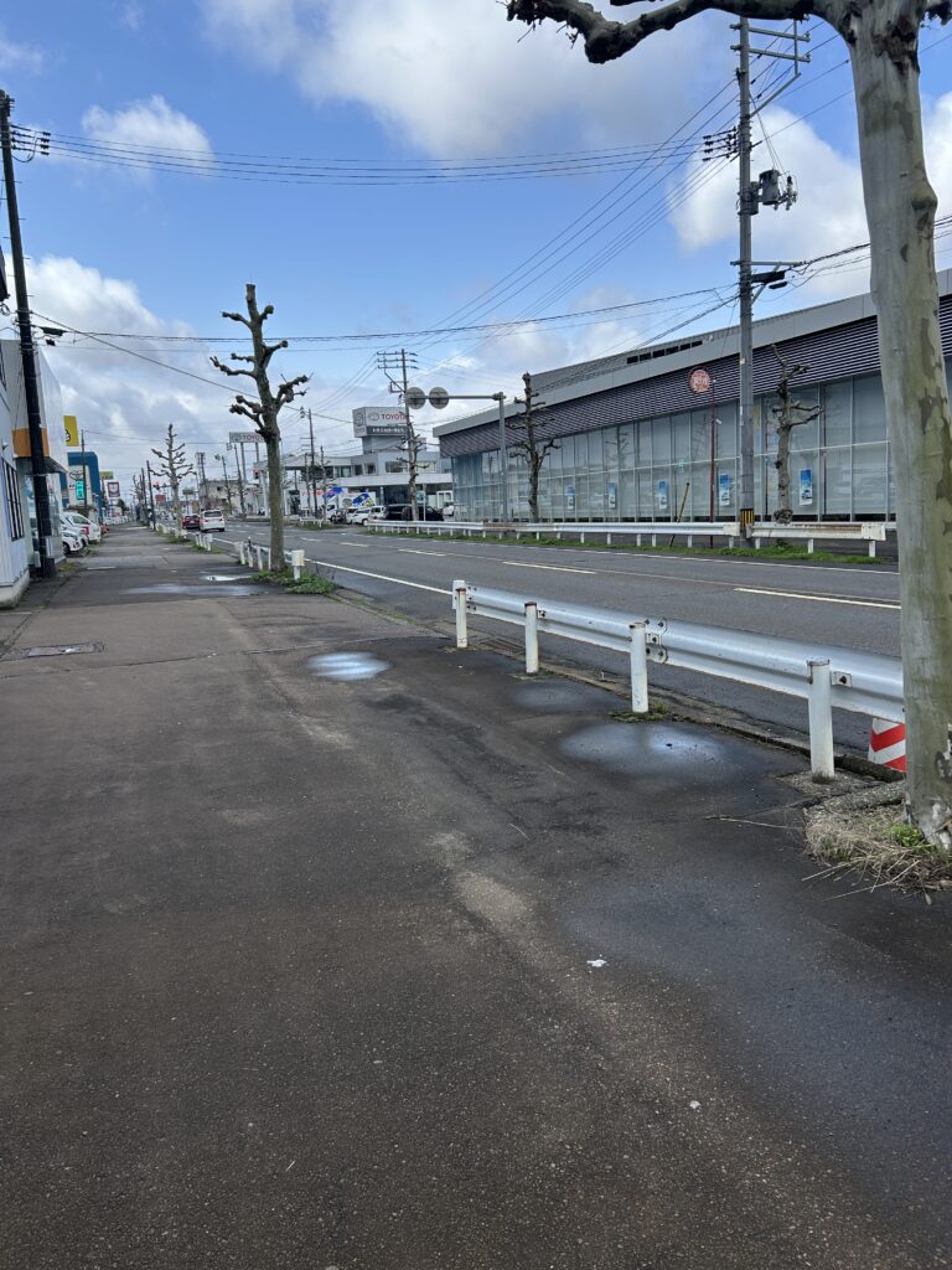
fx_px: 953
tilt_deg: -7.1
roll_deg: +3.4
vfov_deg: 67.3
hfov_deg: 53.1
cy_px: 635
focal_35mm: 26
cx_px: 476
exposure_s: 1/2841
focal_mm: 5.7
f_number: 1.5
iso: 50
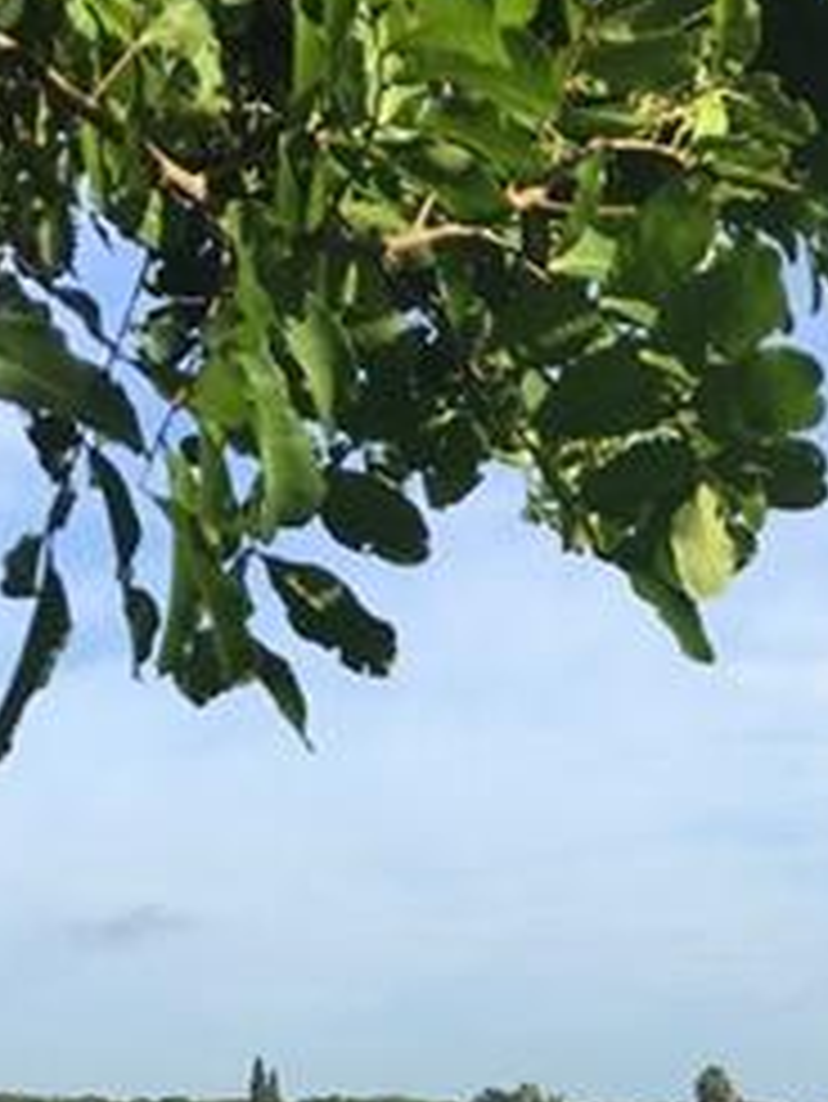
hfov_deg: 16.0
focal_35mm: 91
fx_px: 2900
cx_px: 814
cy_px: 1516
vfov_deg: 19.5
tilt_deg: -5.4
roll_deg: -0.9
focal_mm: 4.15
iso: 25
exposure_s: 1/1326
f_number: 2.2
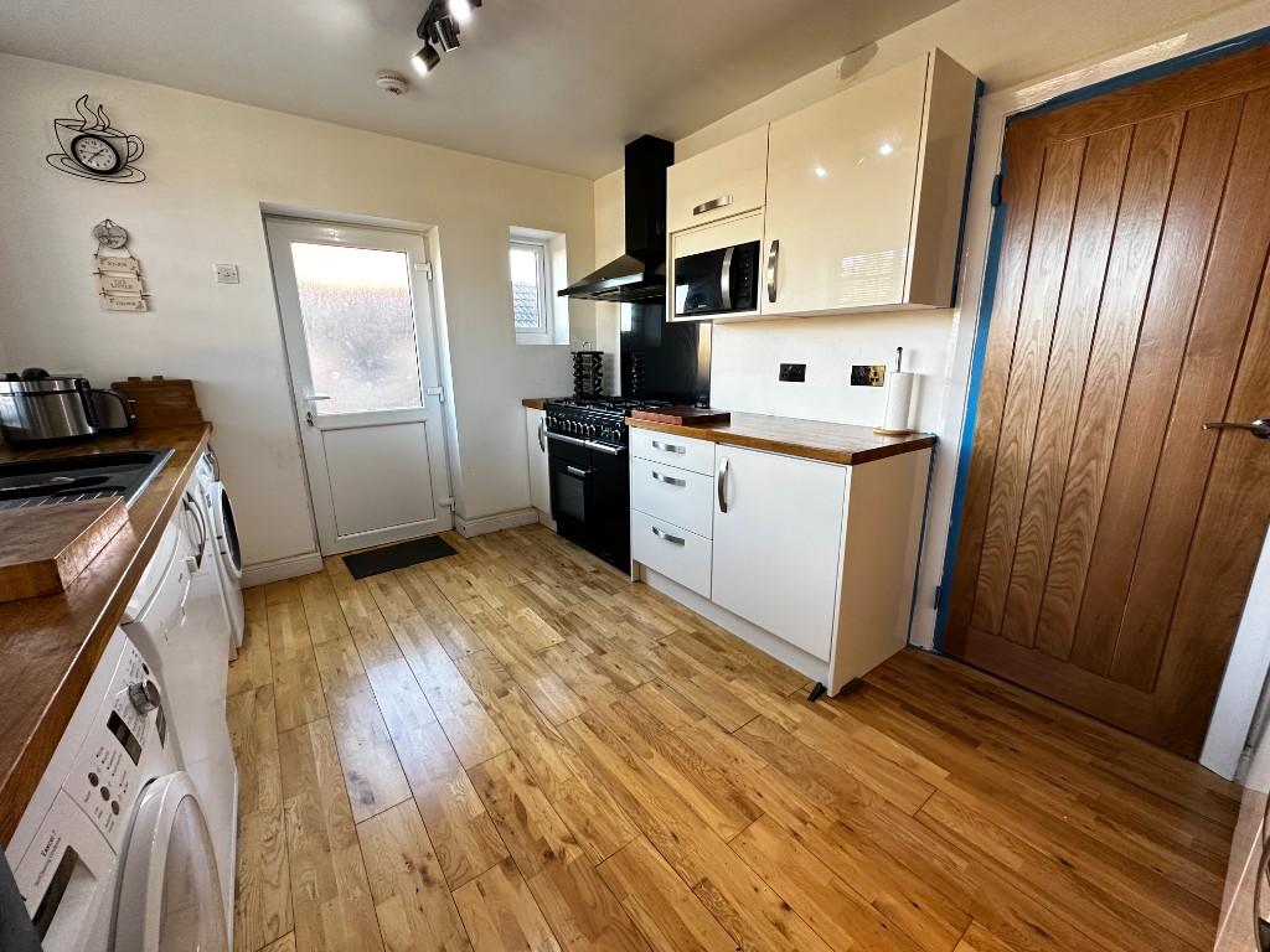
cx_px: 635
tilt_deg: -13.9
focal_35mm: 14
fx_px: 514
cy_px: 476
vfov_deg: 85.7
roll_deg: +0.4
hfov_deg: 102.1
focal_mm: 2.22
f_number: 2.2
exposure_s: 1/50
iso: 160
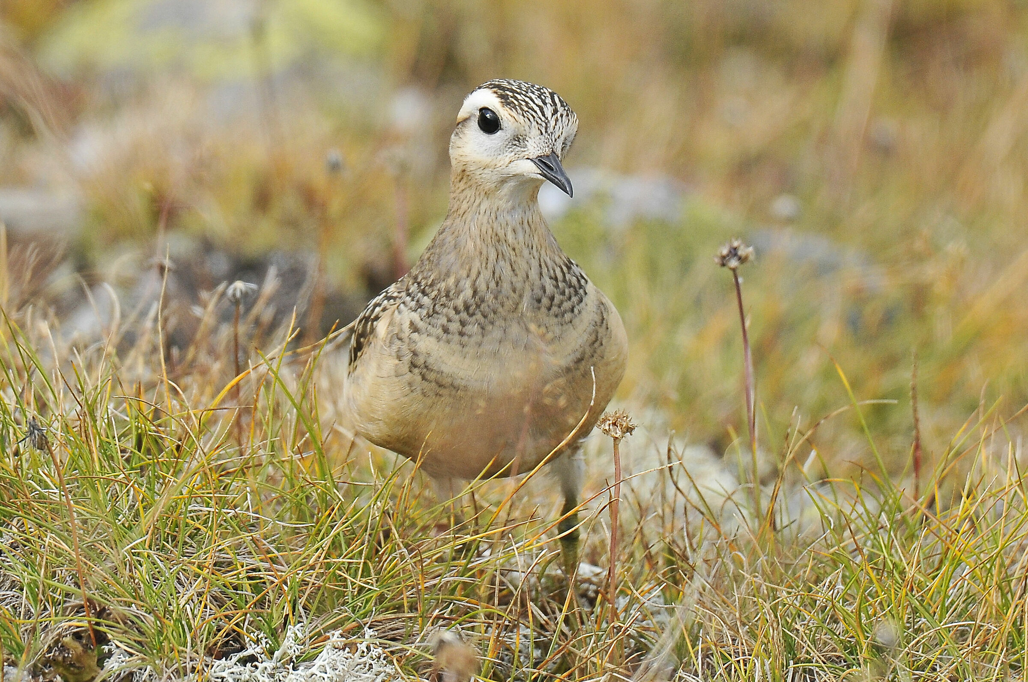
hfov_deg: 2.3
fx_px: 25668
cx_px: 514
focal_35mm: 900
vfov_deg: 1.5
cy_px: 341
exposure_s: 1/500
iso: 400
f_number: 7.1
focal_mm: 600
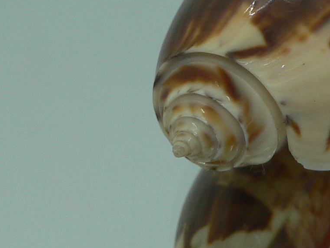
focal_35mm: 93
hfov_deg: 20.6
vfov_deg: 15.9
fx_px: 886
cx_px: 309
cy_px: 80
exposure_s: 1/60
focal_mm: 4.6
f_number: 2.8
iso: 80
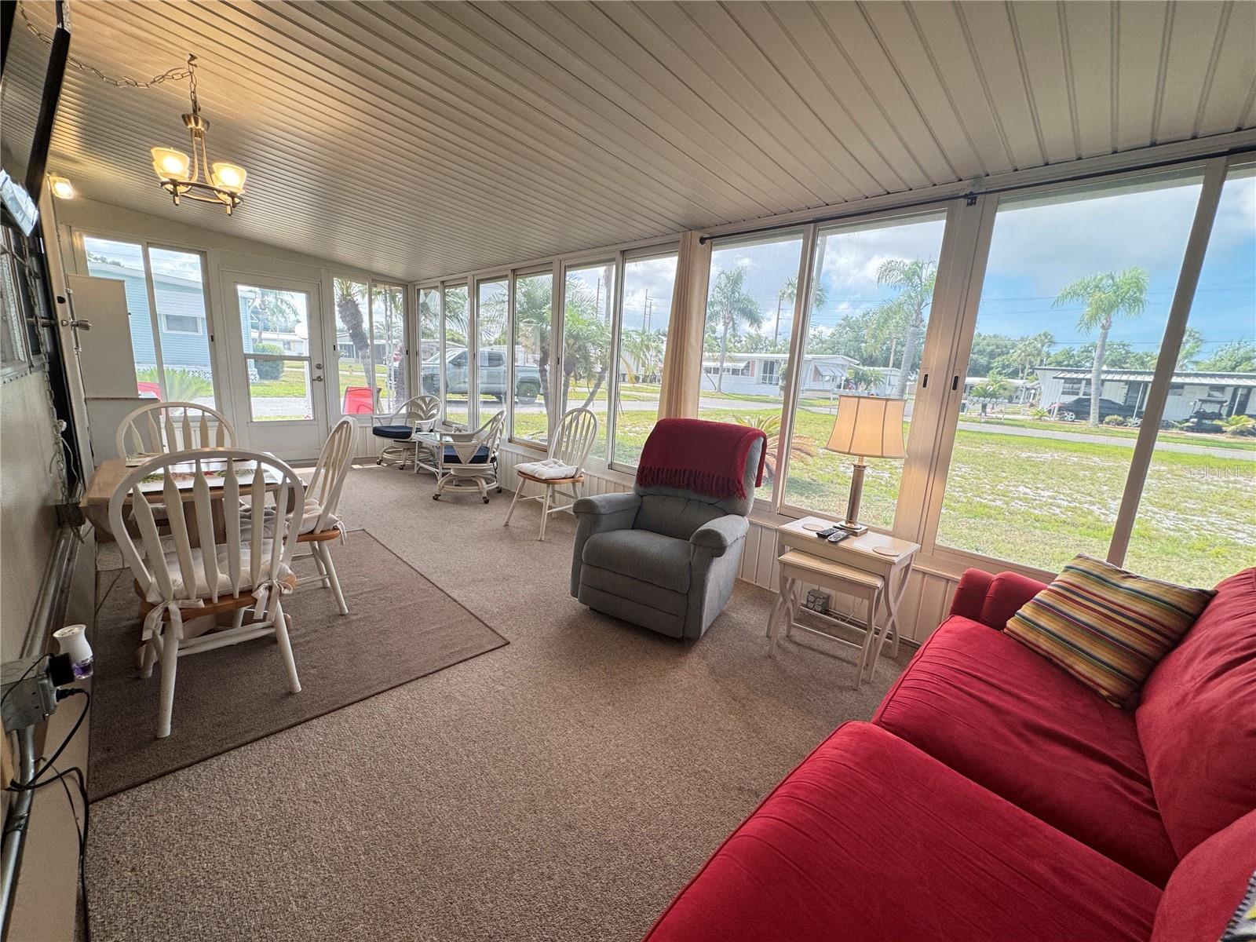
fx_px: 508
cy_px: 471
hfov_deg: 102.1
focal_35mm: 14
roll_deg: -3.8
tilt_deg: -12.2
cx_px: 628
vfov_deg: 85.7
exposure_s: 1/120
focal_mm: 2.22
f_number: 2.2
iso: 125
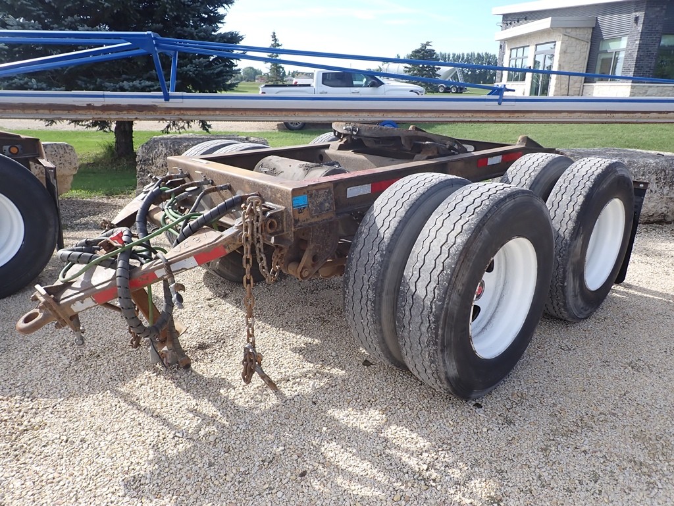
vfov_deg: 54.9
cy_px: 253
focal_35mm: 25
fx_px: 487
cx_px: 337
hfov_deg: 69.4
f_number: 2.8
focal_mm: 4.5
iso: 100
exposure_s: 1/500
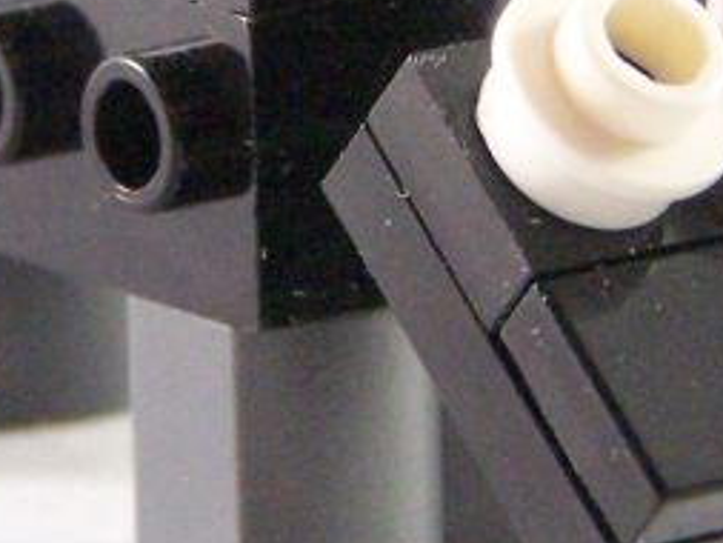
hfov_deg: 4.7
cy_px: 69
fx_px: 8881
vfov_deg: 3.5
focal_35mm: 425
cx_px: 326
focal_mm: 17.5
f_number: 3.2
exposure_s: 1/60
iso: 400
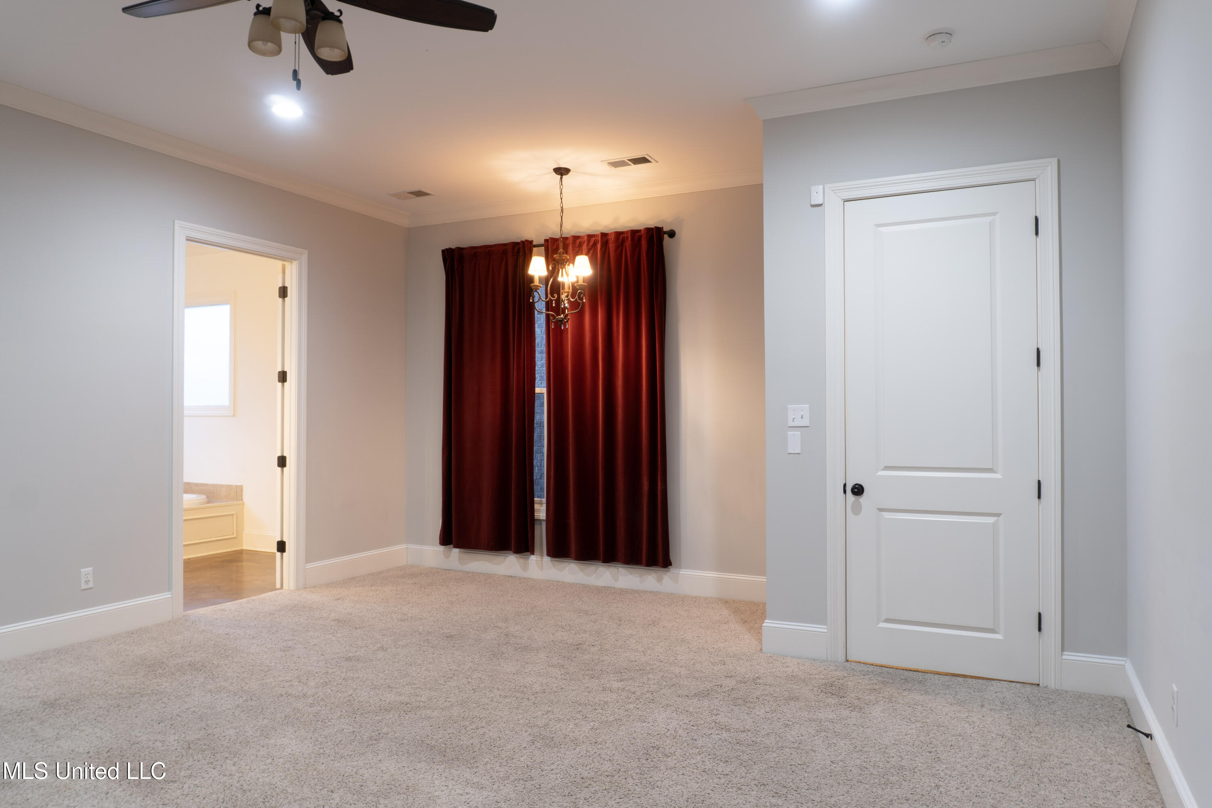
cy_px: 404
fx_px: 808
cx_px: 606
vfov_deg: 53.1
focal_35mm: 24
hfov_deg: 73.7
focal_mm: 16
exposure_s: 1.6
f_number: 8
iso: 100
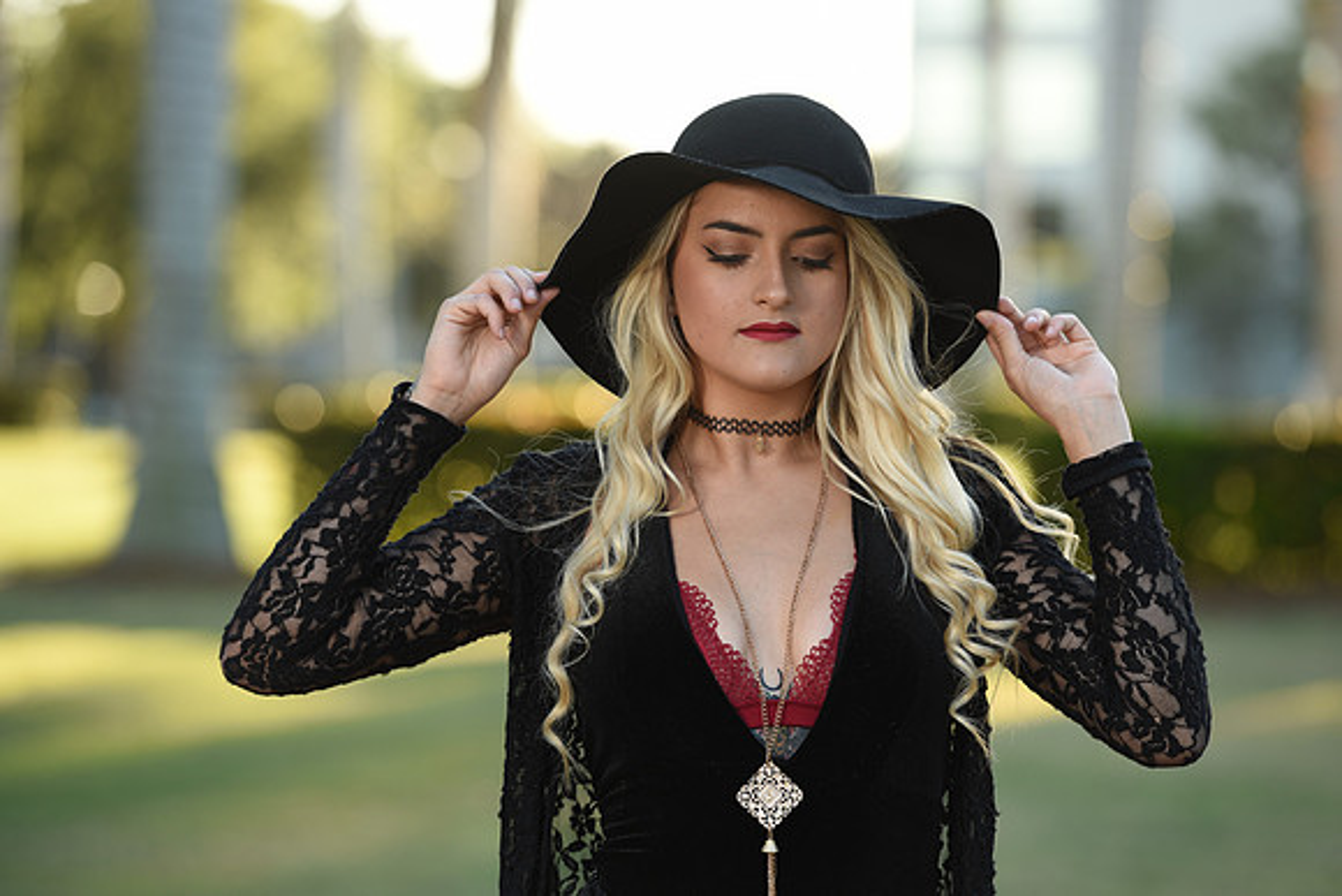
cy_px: 448
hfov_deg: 12.8
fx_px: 5966
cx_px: 671
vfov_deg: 8.6
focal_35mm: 160
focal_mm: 160
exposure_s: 1/125
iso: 100
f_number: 4
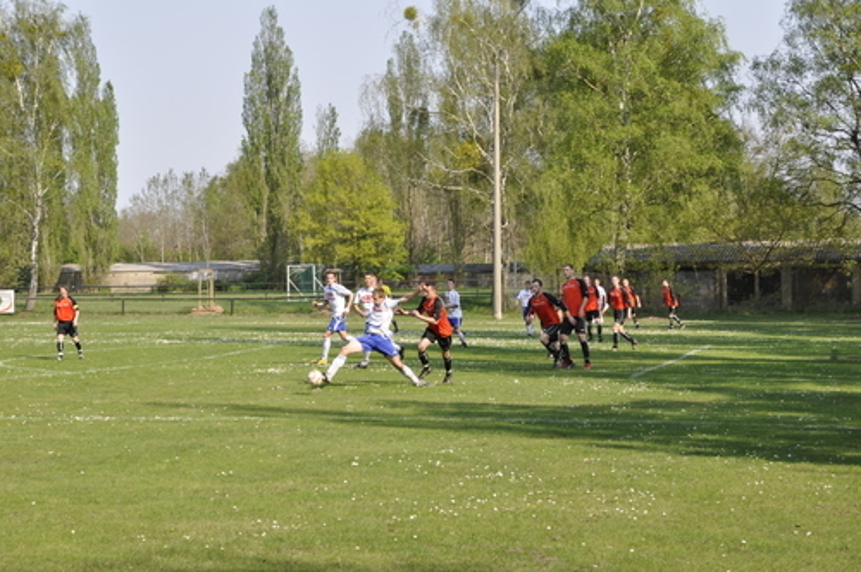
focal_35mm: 82
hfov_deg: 24.6
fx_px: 1971
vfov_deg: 16.5
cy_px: 286
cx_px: 430
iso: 200
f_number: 13
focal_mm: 55
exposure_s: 1/125
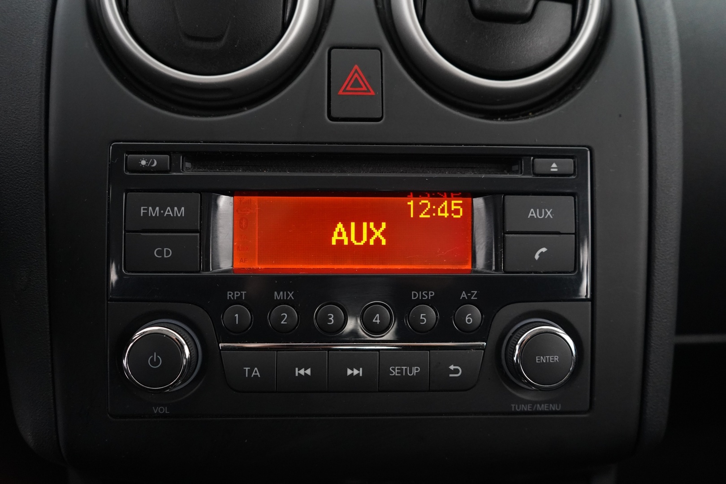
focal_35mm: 29
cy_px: 242
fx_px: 585
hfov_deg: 63.7
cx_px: 363
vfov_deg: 45.0
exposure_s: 1/40
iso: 5000
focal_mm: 29
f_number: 3.5
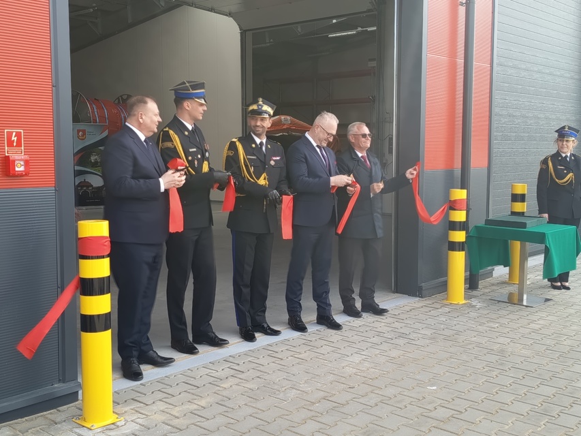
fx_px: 722
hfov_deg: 43.8
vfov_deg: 33.6
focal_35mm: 43
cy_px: 218
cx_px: 290
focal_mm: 5.27
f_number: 1.7
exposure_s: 1/132
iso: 50
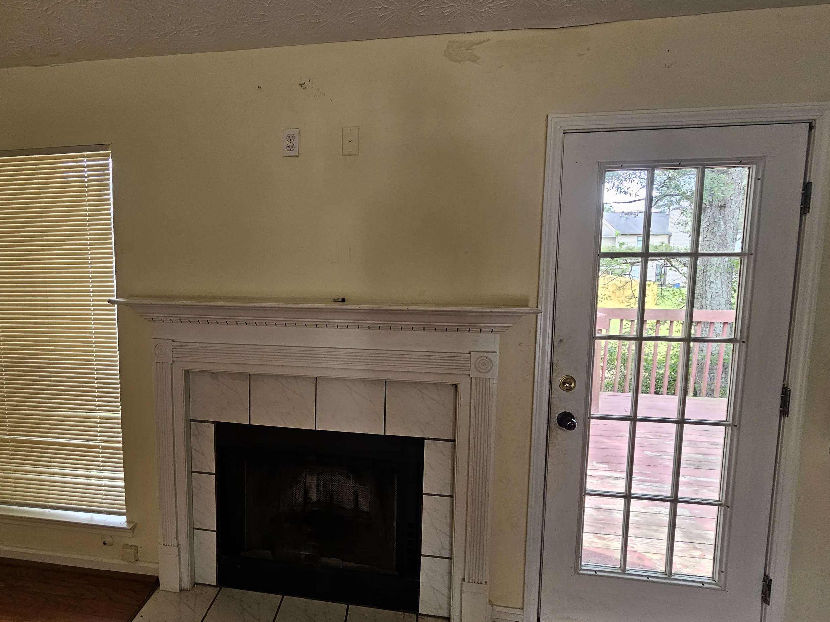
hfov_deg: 93.6
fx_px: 384
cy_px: 301
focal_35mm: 16
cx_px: 343
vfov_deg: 78.1
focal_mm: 2.2
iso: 100
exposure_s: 1/100
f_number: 2.2
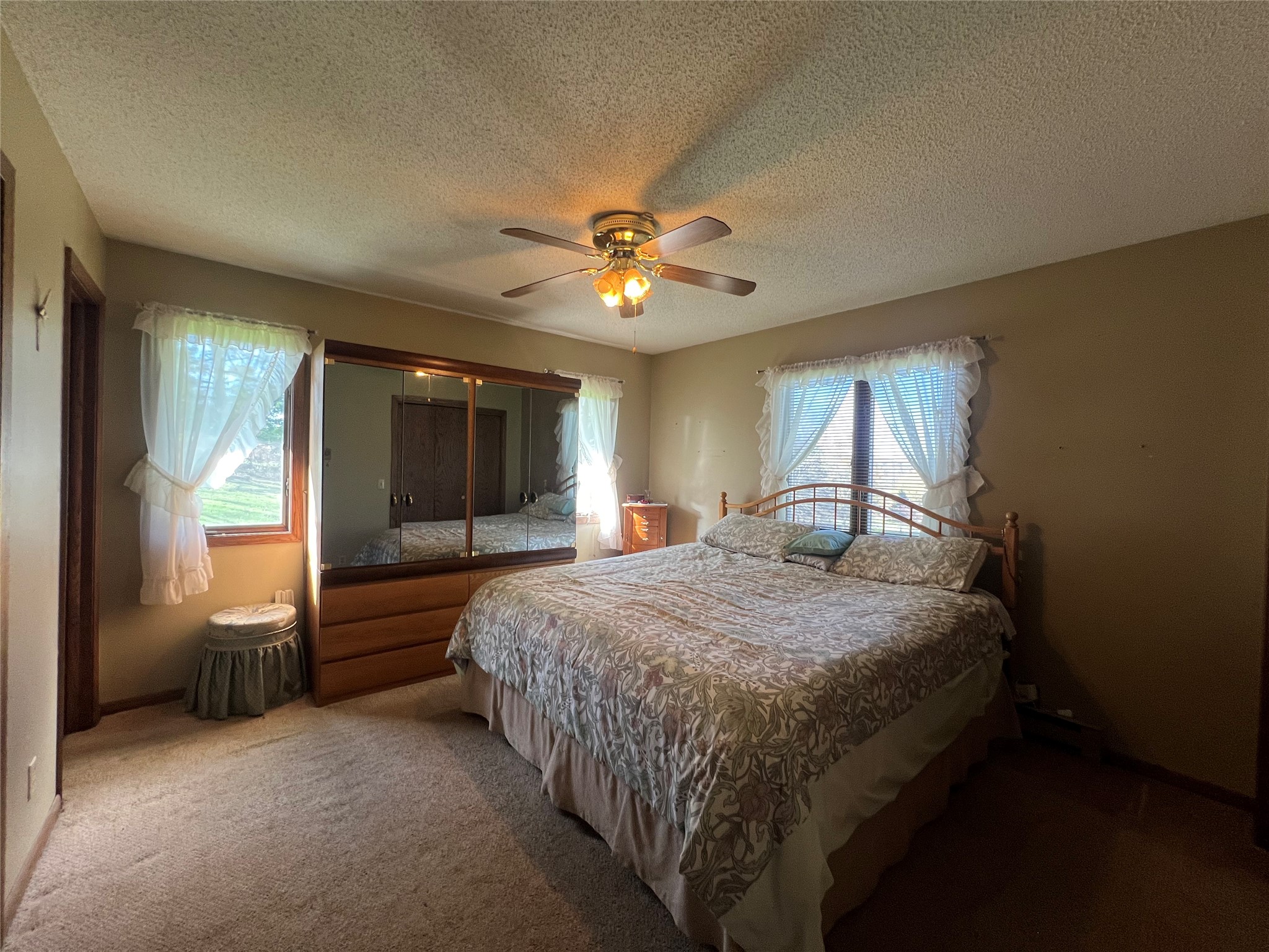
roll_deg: -1.6
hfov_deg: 106.2
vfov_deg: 89.9
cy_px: 476
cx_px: 634
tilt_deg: -0.1
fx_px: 477
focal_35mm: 13
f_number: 1.8
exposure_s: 1/120
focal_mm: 1.57
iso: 160
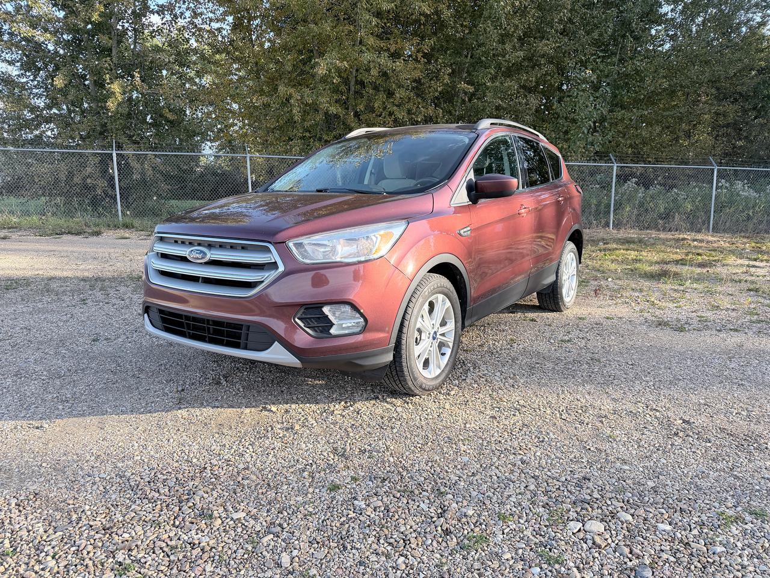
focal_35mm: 24
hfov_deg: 71.6
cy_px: 289
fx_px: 534
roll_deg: +0.0
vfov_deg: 56.8
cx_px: 385
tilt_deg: -10.9
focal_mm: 6.76
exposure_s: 1/888
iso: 100
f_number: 1.78
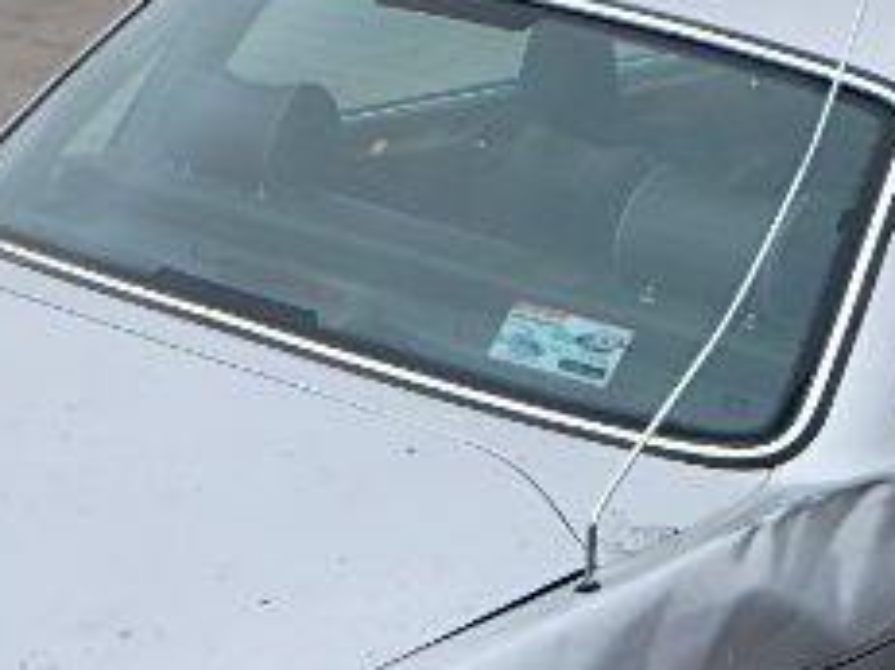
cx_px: 511
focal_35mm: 86
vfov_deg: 16.7
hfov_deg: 22.8
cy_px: 709
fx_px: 2222
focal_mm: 5.6
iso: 125
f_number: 4.7
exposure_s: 1/160
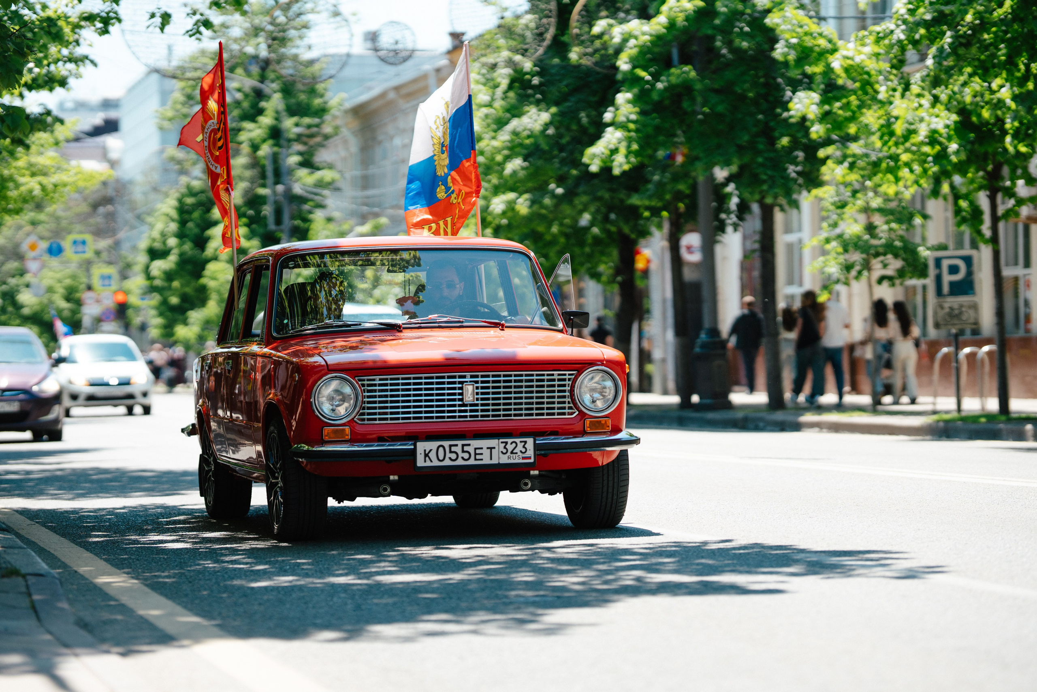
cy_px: 346
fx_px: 3096
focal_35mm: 107
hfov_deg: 19.0
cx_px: 506
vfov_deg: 12.7
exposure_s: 1/8000
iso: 400
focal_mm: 105
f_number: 2
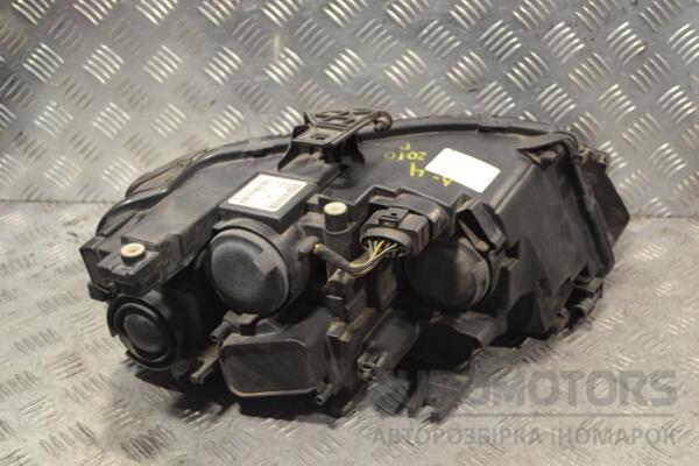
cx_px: 350
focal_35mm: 48
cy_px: 233
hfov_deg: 41.1
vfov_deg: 28.1
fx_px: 932
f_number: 4.8
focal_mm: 32
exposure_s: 1/30
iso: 220
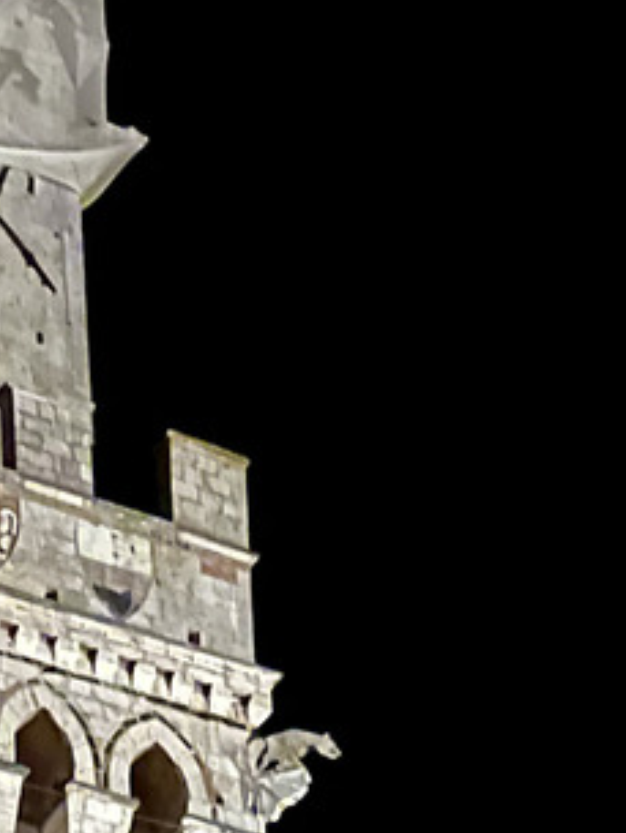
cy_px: 1226
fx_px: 7301
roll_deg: +2.4
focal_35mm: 303
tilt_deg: +34.7
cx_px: 5
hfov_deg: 4.9
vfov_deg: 6.5
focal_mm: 9
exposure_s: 1/8
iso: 1250
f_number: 2.8
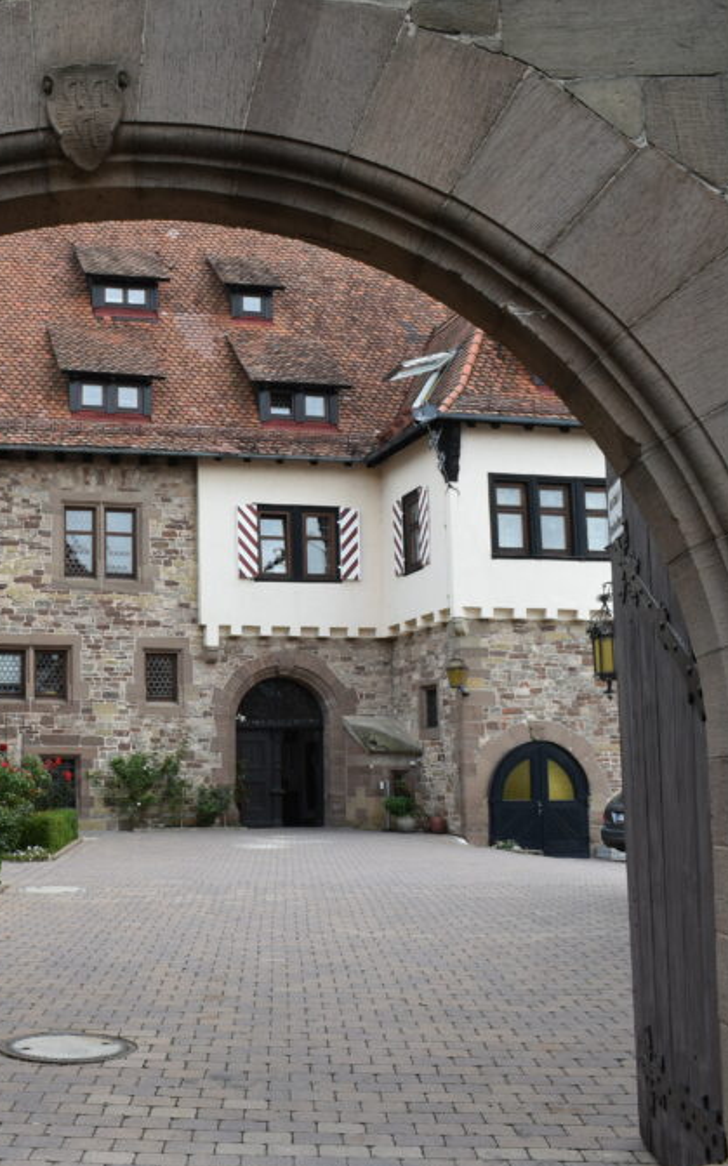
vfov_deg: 47.2
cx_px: 85
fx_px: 1334
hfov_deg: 29.4
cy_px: 590
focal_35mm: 42
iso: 250
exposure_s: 1/250
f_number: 8
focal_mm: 18
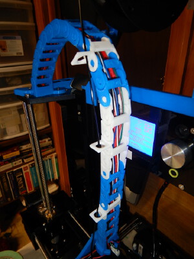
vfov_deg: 71.6
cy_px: 130
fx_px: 179
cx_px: 97
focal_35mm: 24
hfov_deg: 56.8
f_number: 2.8
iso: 200
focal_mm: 4.3
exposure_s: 1/30
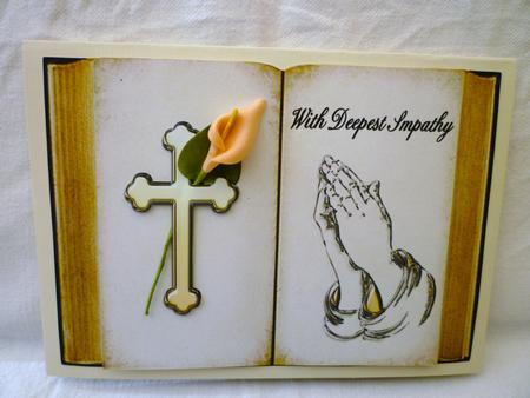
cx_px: 265
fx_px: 444
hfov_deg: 61.6
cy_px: 199
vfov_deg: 48.3
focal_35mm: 29
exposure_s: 1/250
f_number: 3.3
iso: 80
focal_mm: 5.2
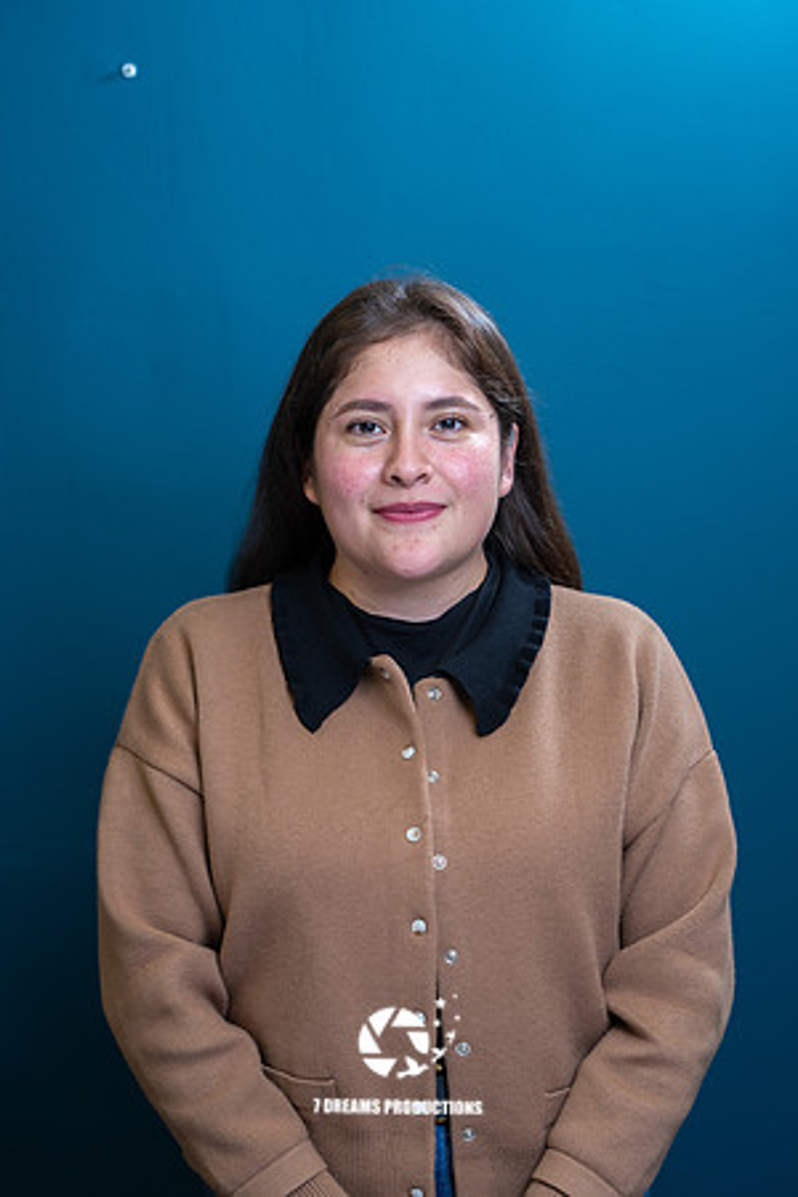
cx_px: 399
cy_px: 598
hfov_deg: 19.2
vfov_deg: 28.5
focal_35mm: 71
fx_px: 2361
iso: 400
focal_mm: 71
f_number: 5
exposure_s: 1/125
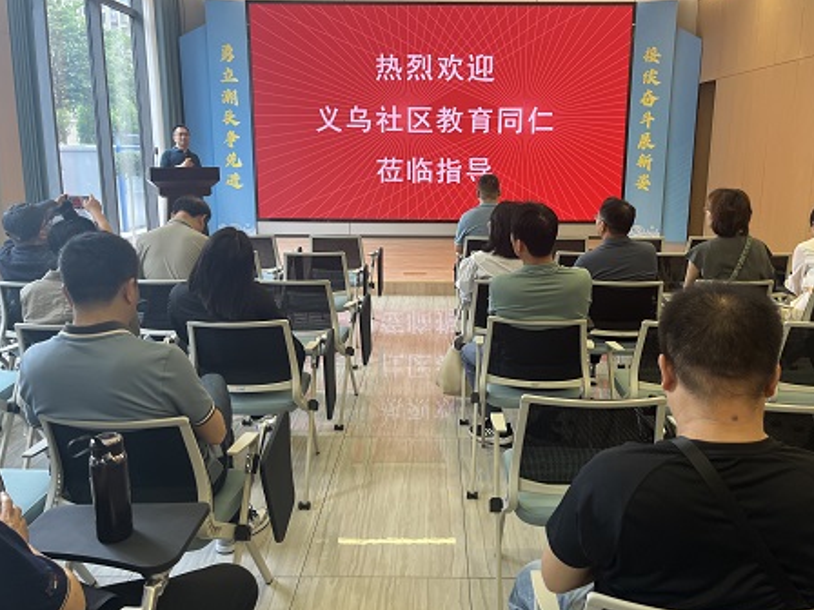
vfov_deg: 48.2
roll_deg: -0.9
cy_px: 290
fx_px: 682
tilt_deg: -10.6
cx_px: 436
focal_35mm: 29
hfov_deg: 61.6
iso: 80
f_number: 1.6
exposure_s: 1/100
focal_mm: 5.1
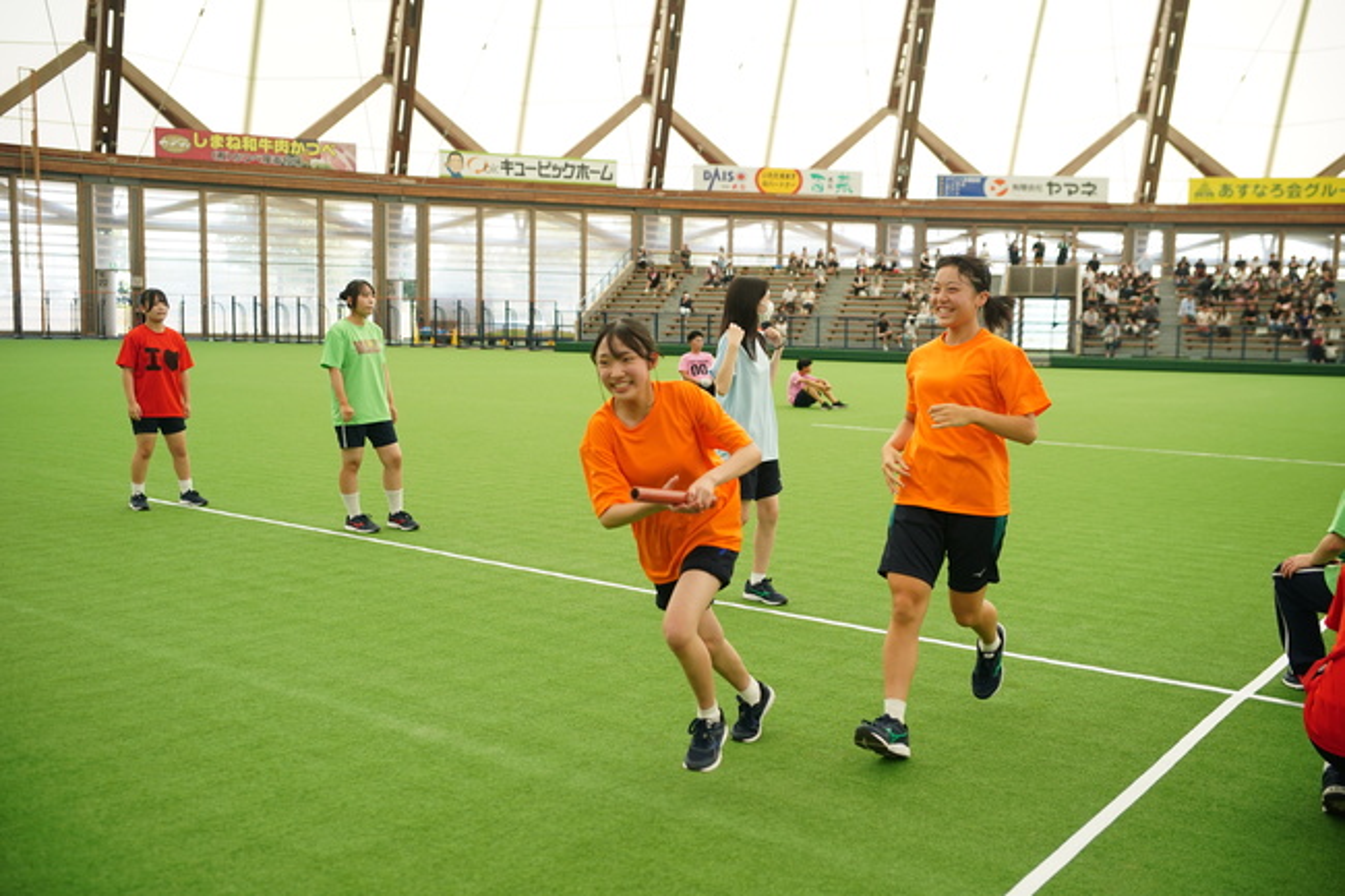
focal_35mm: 35
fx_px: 1307
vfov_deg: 37.8
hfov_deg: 54.4
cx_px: 672
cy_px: 448
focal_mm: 35
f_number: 2.8
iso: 800
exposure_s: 1/1600
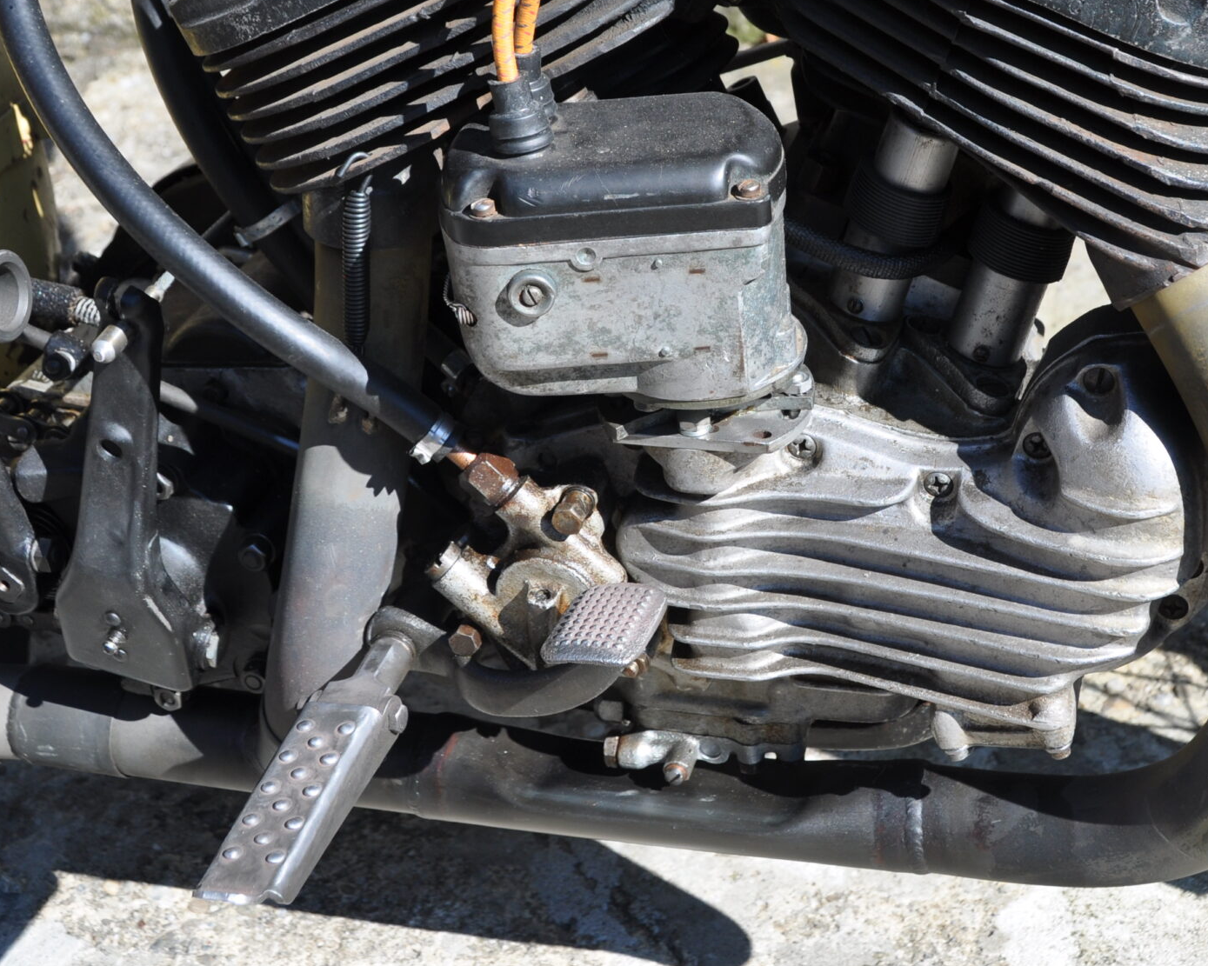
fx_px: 2038
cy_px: 323
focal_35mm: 57
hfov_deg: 32.8
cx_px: 775
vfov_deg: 26.5
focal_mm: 22
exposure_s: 1/500
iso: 200
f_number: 5.6
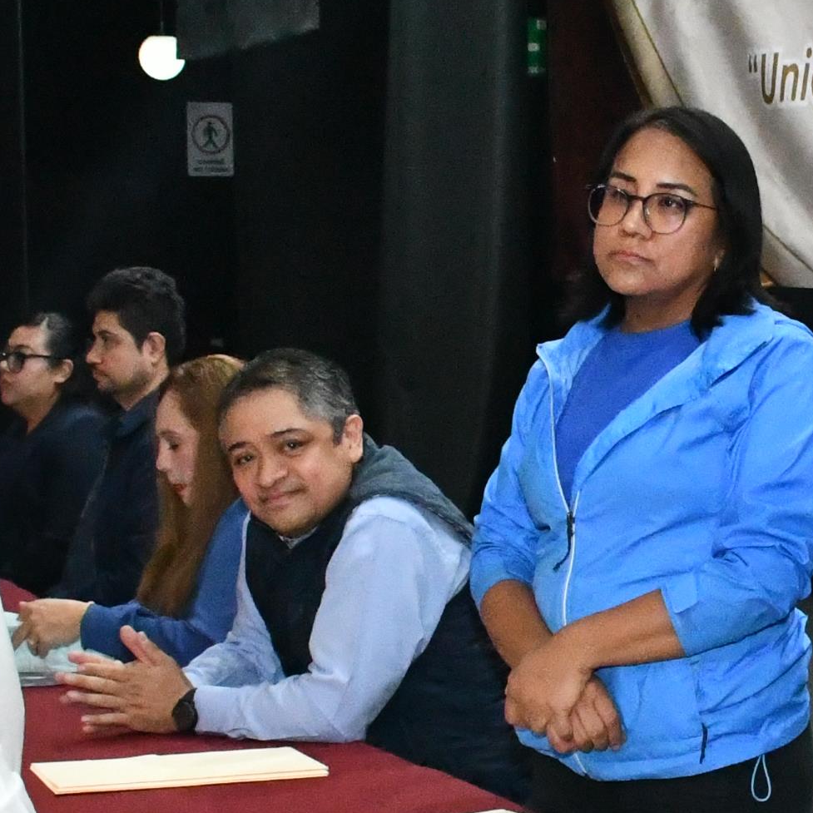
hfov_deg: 15.7
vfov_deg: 16.0
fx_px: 2896
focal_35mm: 109
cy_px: 523
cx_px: 806
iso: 10000
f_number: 9
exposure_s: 1/100
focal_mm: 20
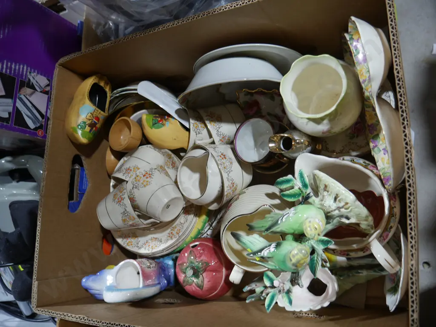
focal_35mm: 28
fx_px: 353
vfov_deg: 49.7
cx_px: 218
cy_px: 164
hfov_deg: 63.4
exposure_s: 1/60
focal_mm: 14
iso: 200
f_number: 3.5
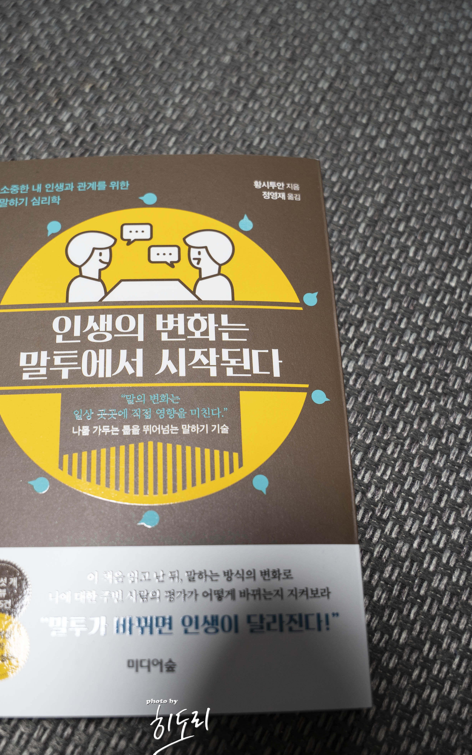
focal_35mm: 40
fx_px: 816
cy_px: 372
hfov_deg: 32.1
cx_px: 178
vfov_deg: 49.7
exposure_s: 1/30
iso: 200
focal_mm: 25.4
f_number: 2.8
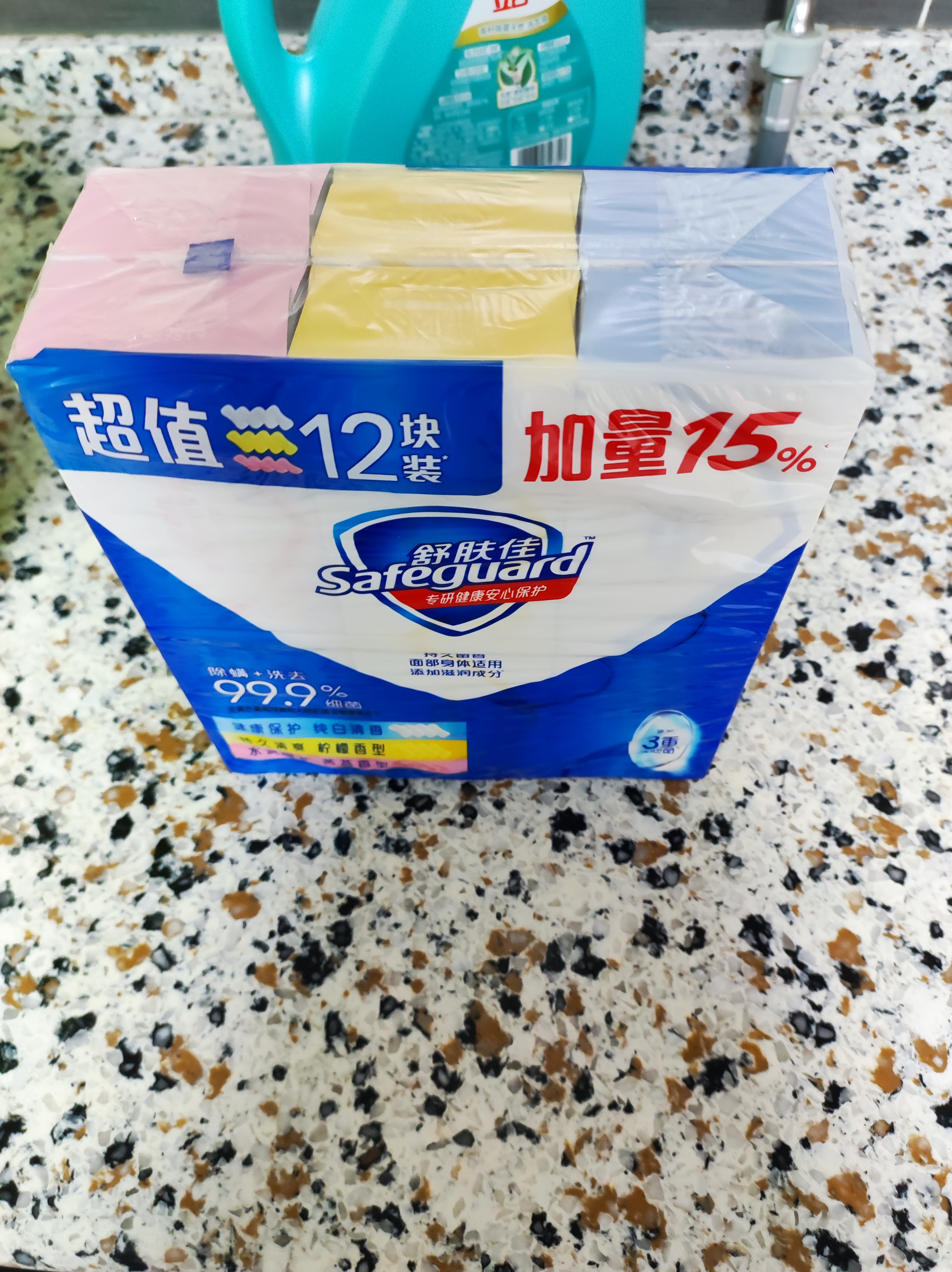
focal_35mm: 25
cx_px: 476
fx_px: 918
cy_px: 636
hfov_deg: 54.8
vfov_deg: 69.4
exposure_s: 1/33
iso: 1115
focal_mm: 4.74
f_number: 1.79
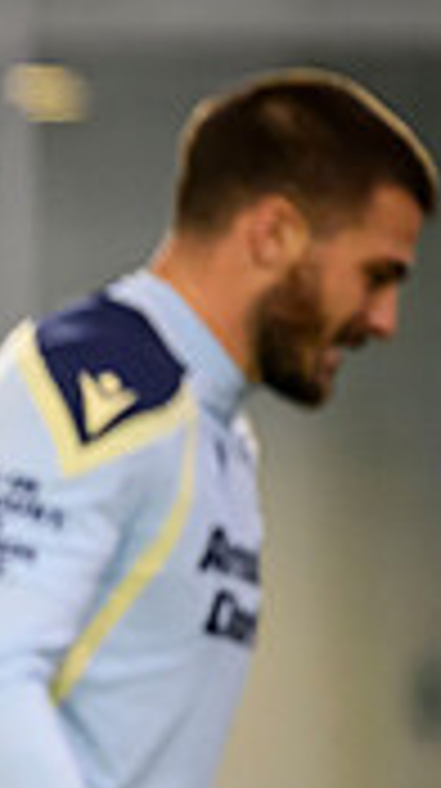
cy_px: 609
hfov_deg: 0.8
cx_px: -736
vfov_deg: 1.5
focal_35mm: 1450
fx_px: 30246
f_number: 3.2
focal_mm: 400
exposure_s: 1/1000
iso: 6400
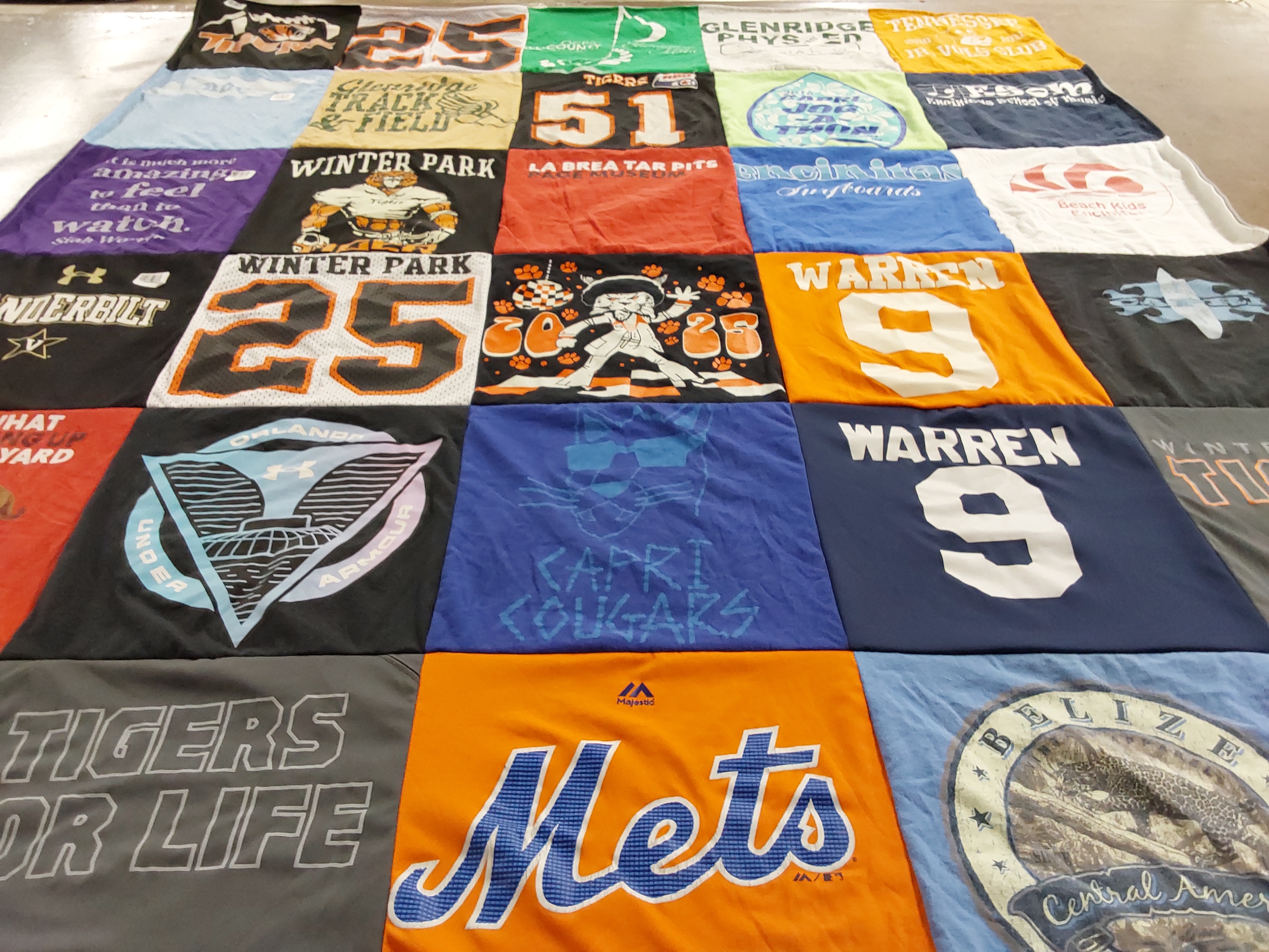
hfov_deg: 63.4
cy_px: 476
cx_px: 634
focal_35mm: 28
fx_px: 1026
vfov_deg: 49.7
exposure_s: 1/60
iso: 160
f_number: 1.9
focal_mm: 2.91
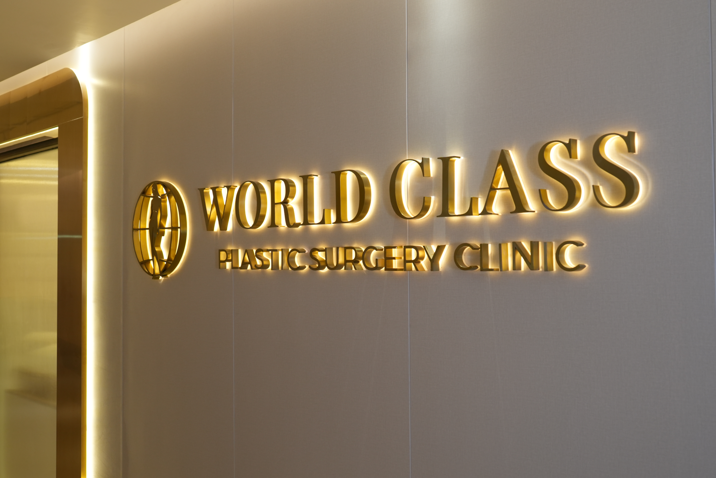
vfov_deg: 36.9
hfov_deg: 53.1
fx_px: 716
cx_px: 358
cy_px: 239
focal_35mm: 36
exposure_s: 1/125
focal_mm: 24
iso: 400
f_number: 2.8
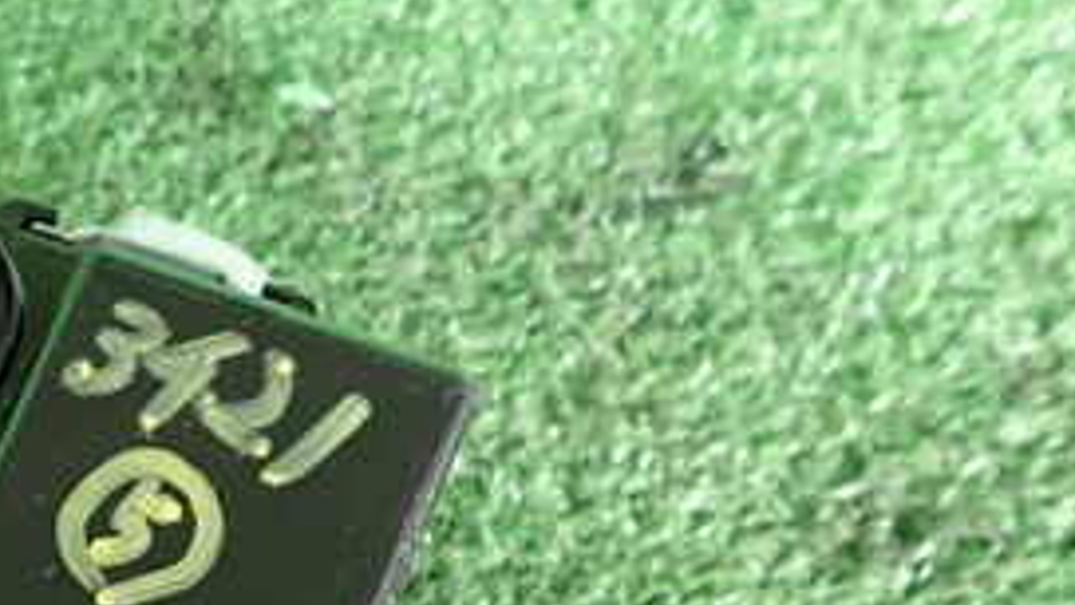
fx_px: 1710
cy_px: 720
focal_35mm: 60
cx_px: 4
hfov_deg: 32.2
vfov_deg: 19.0
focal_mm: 4.5
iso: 400
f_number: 2
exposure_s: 1/30
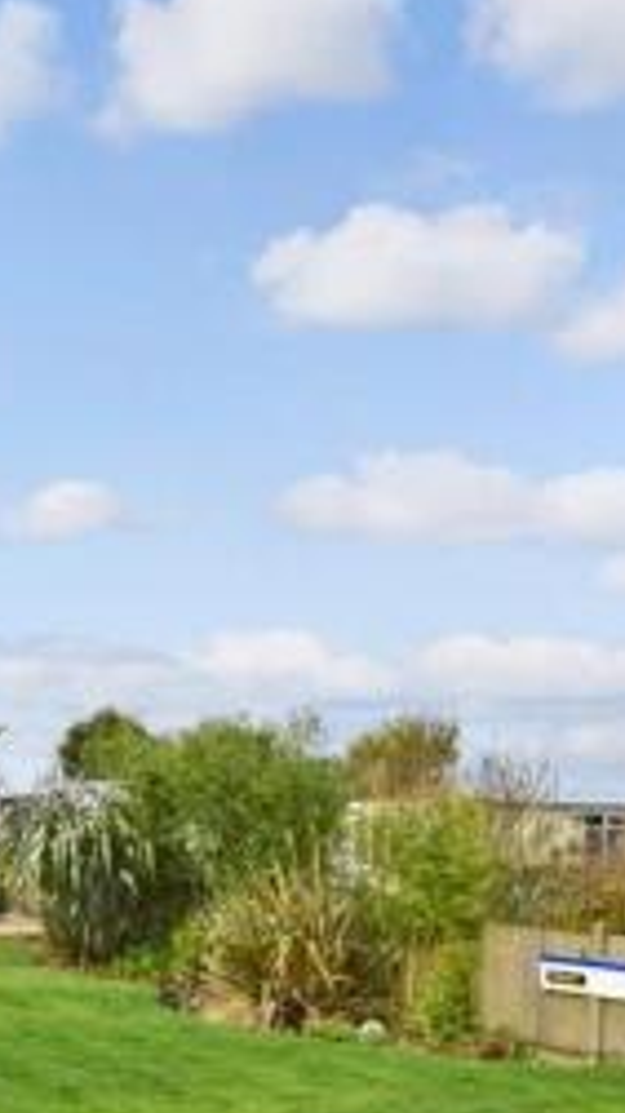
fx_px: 1209
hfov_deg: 27.1
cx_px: -22
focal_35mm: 41
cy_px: 876
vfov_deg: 47.0
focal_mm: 10
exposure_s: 1/200
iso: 400
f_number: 10
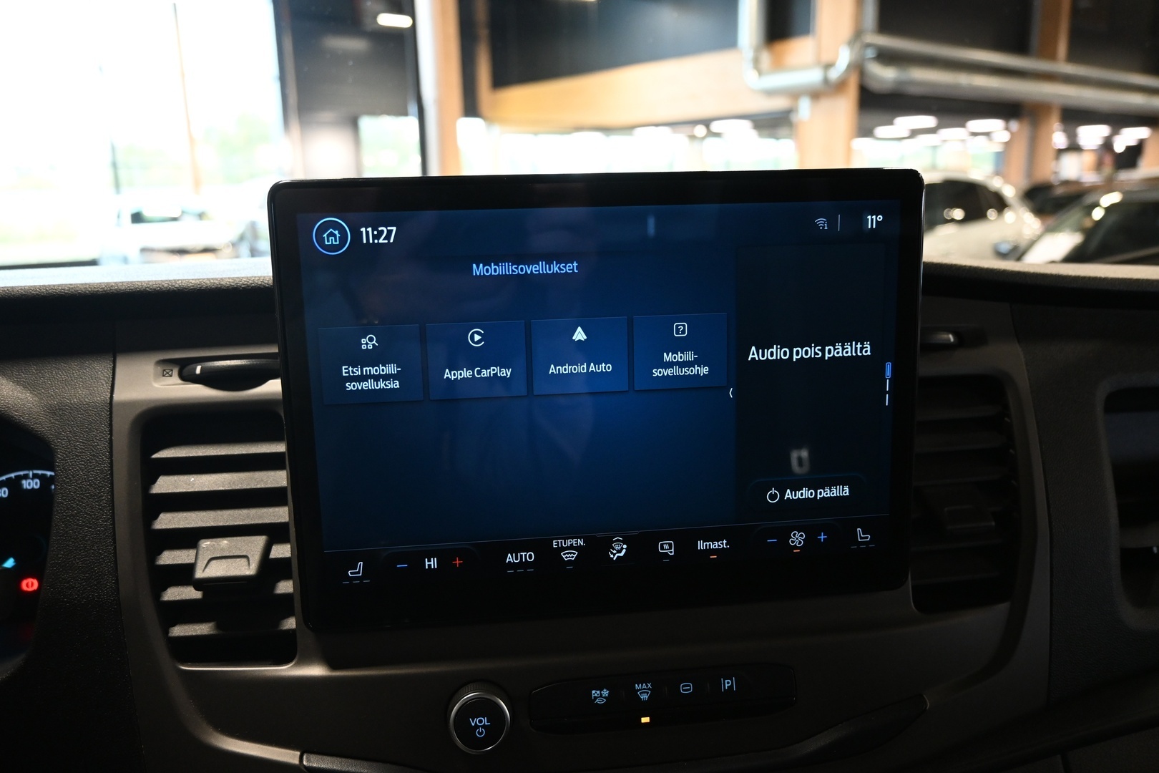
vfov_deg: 47.9
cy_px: 386
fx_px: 869
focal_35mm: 27
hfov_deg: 67.4
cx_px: 580
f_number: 3.5
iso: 1250
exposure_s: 1/30
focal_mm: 18
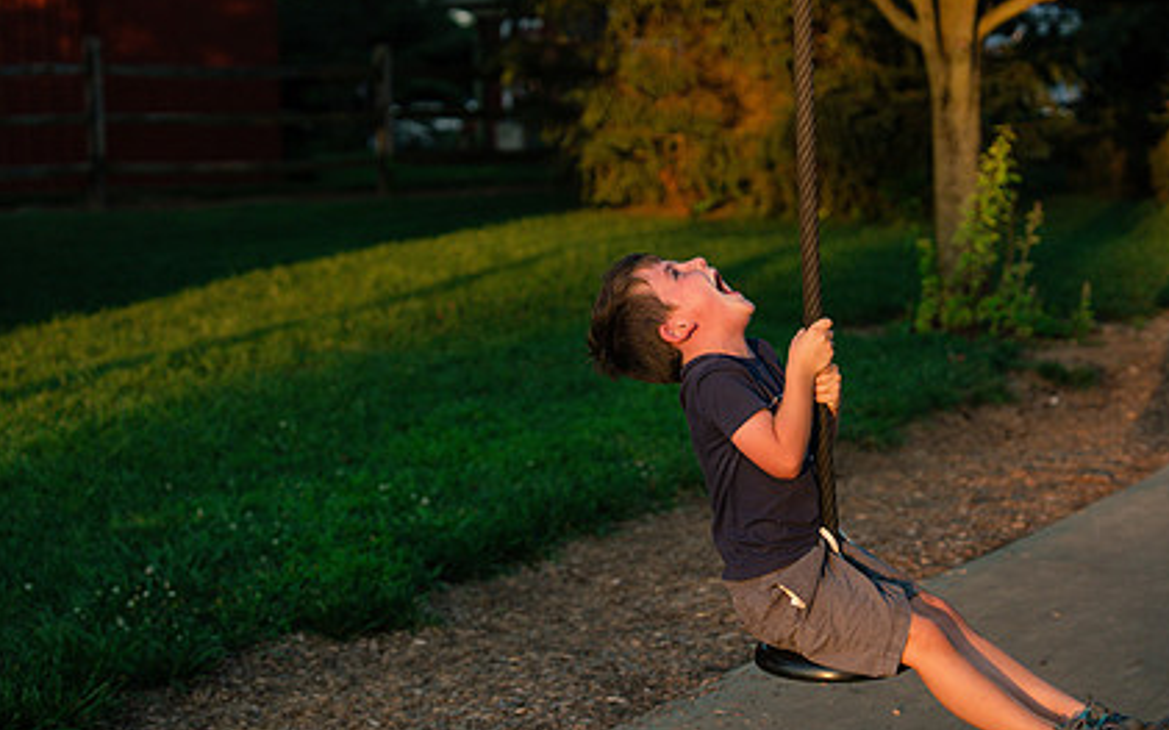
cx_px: 750
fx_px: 2548
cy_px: 346
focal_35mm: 80
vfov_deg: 16.3
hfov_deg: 25.7
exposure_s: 1/1250
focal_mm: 57
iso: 200
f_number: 2.8
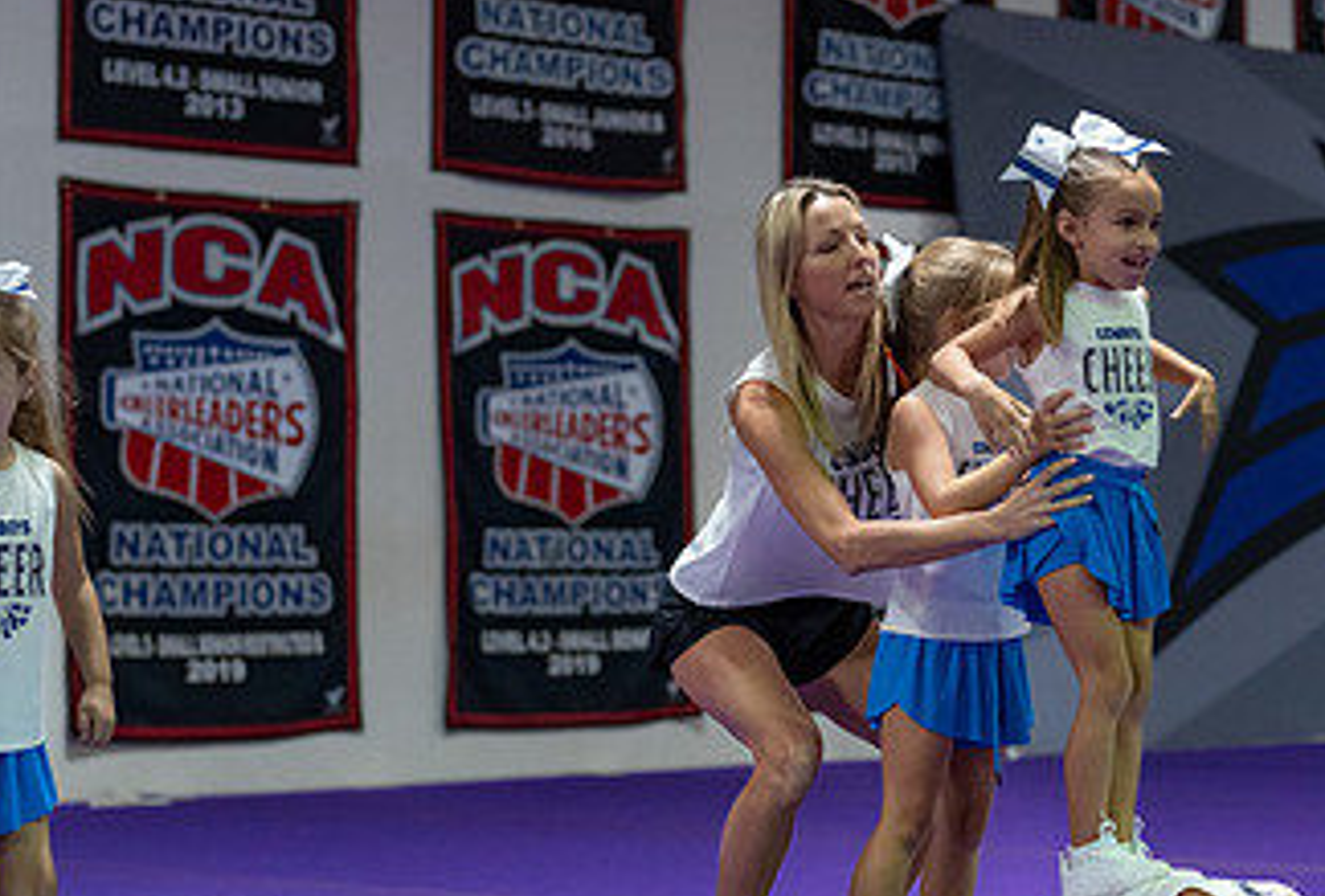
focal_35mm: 109
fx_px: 4029
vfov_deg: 12.7
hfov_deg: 18.6
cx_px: 955
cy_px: 464
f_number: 1.8
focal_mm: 50
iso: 3200
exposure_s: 1/1000
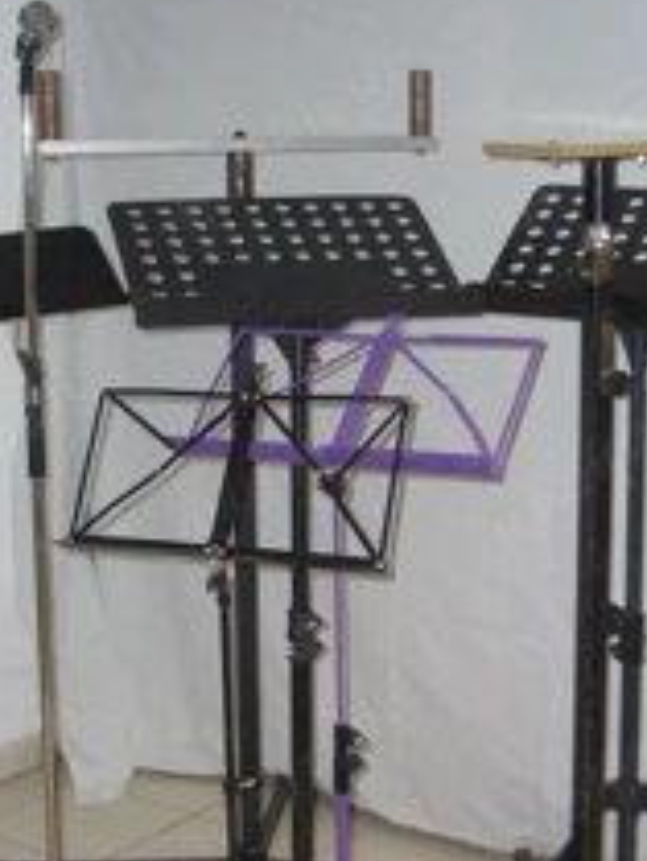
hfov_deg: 21.9
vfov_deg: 28.9
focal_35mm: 67
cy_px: 498
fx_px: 1668
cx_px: 375
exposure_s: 1/60
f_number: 2.6
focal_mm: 5.8
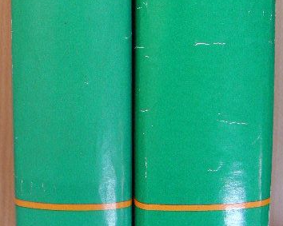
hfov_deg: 28.3
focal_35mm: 67
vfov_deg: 22.3
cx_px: 127
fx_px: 561
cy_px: 30
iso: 200
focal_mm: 6.3
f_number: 3.5
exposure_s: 1/16.5
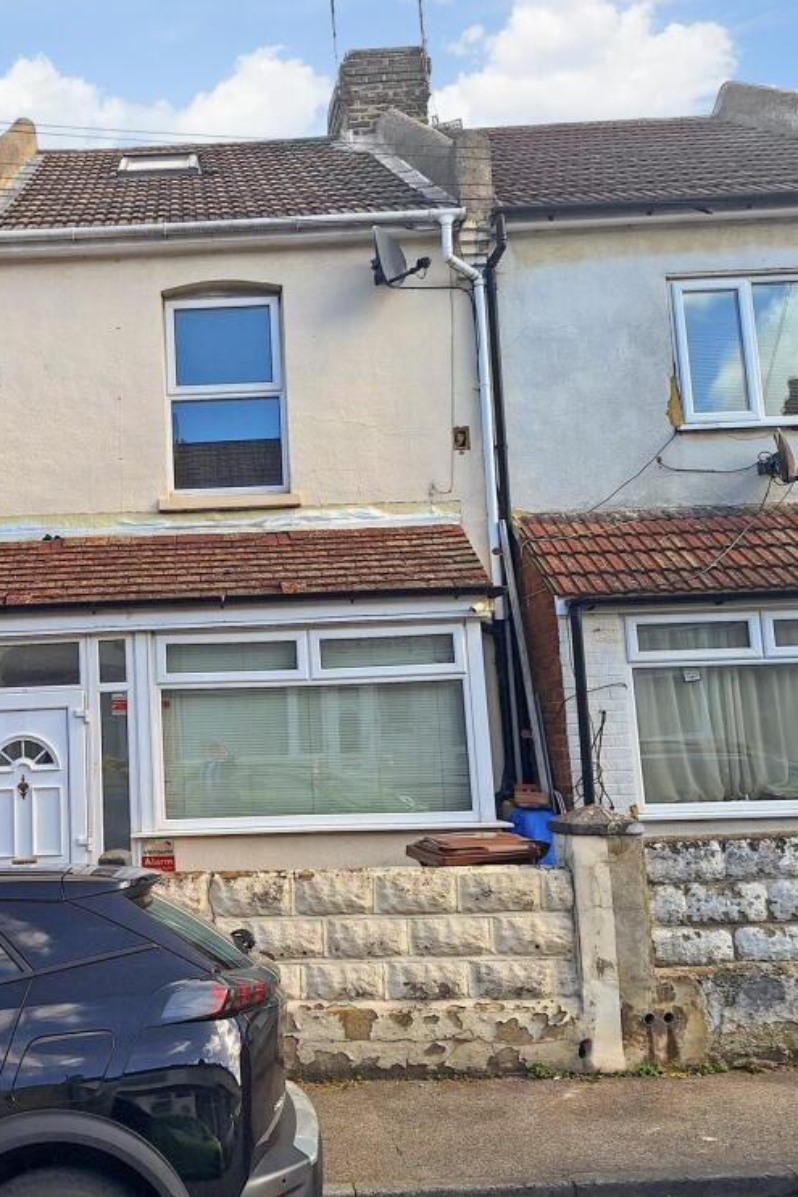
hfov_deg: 38.7
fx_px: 1097
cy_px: 581
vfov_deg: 57.2
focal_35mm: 33
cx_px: 174
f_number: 1.8
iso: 40
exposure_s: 1/1400
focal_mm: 5.54
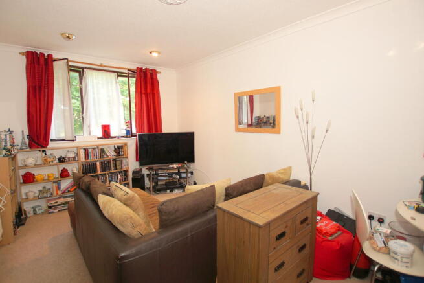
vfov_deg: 77.4
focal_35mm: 15
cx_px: 212
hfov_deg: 100.4
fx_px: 177
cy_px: 142
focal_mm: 10
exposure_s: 1/60
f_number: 3.5
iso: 320
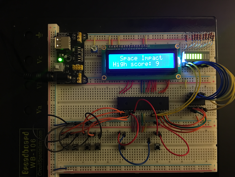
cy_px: 88
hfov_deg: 61.7
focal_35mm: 29
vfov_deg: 48.2
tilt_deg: -88.4
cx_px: 118
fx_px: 197
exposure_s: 1/15
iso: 80
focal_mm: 4.15
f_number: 2.2
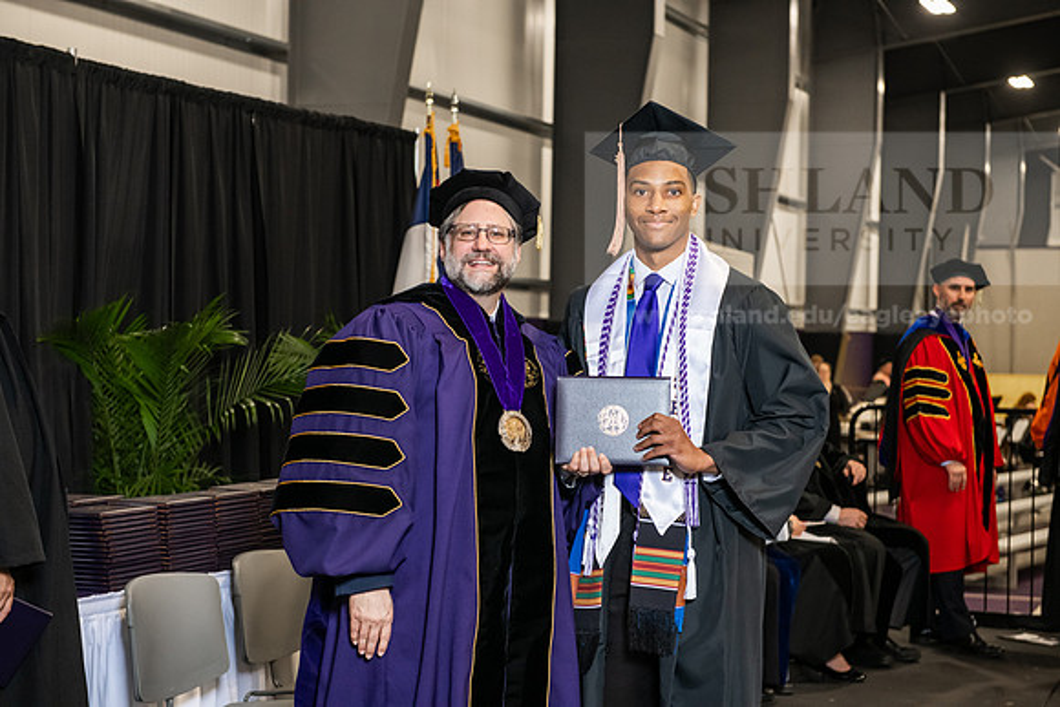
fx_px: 2061
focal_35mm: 70
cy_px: 354
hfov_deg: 28.8
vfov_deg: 19.5
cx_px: 530
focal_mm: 70
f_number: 5
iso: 2500
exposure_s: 1/200
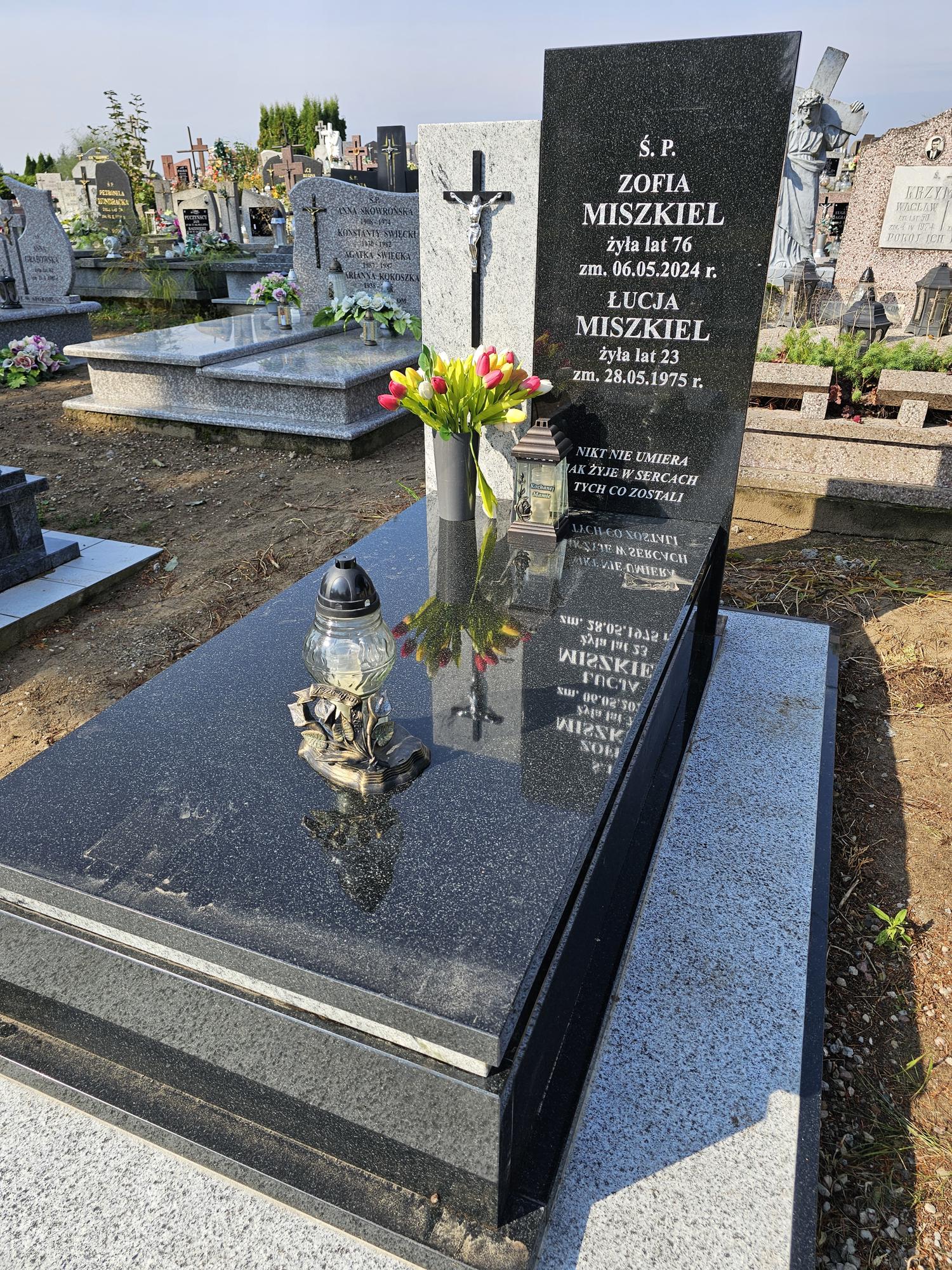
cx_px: 476
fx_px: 843
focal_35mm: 23
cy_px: 635
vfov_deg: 73.9
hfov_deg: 58.9
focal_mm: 6.3
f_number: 1.7
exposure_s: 1/435
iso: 10
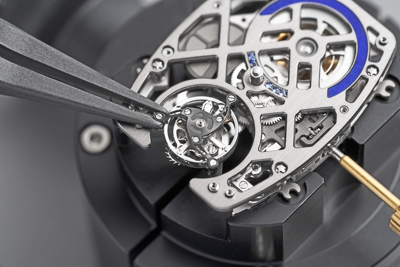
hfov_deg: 22.6
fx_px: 1000
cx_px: 200
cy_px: 134
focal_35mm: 90
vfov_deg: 15.2
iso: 320
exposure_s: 1/160
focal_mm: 90
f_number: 8
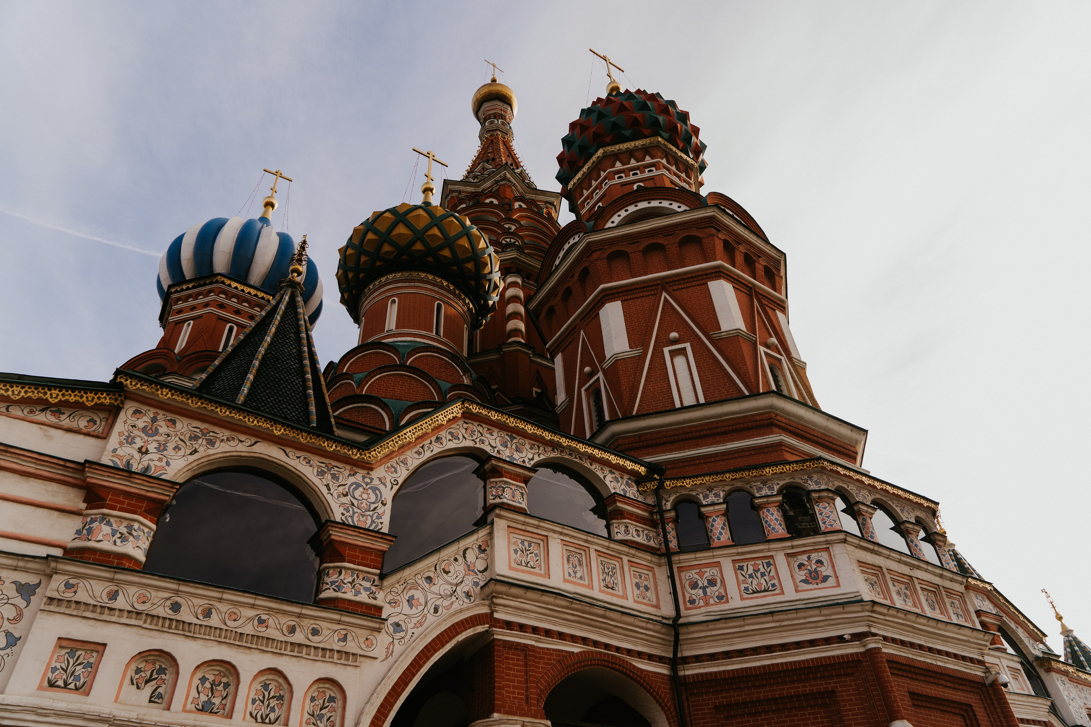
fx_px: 727
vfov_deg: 53.1
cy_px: 364
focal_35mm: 24
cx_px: 546
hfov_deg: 73.7
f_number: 4
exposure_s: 1/320
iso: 100
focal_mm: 24
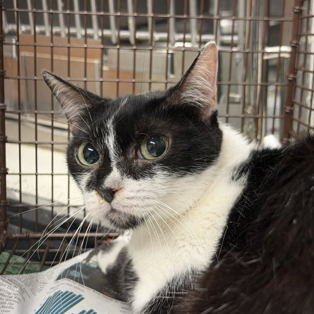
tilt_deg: -20.9
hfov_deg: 30.0
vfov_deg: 30.0
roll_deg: +3.3
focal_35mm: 57
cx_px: 157
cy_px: 174
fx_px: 585
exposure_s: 1/60
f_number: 1.78
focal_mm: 6.76
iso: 200
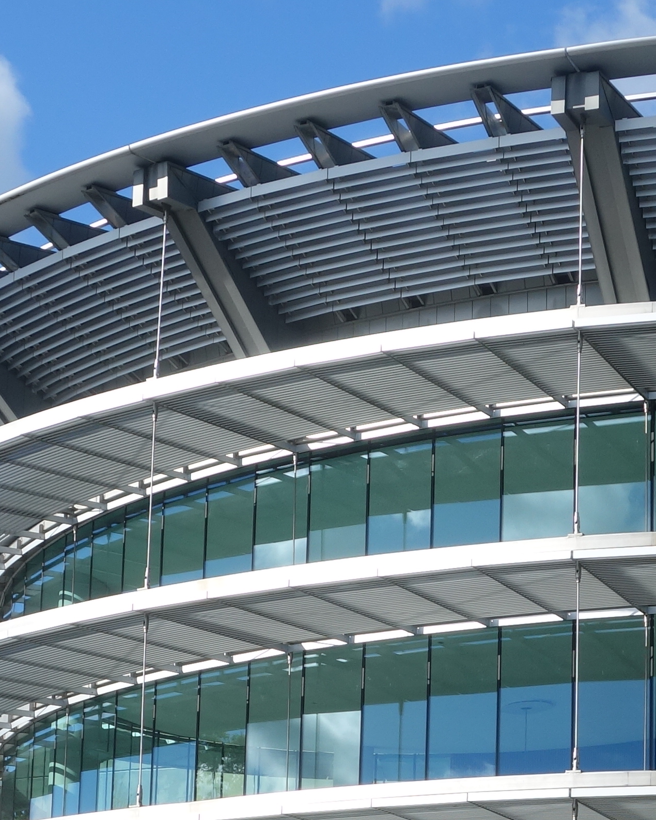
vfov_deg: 17.3
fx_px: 2669
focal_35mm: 110
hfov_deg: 14.0
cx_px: 483
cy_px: 704
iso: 125
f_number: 5.6
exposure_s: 1/500
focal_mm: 12.62
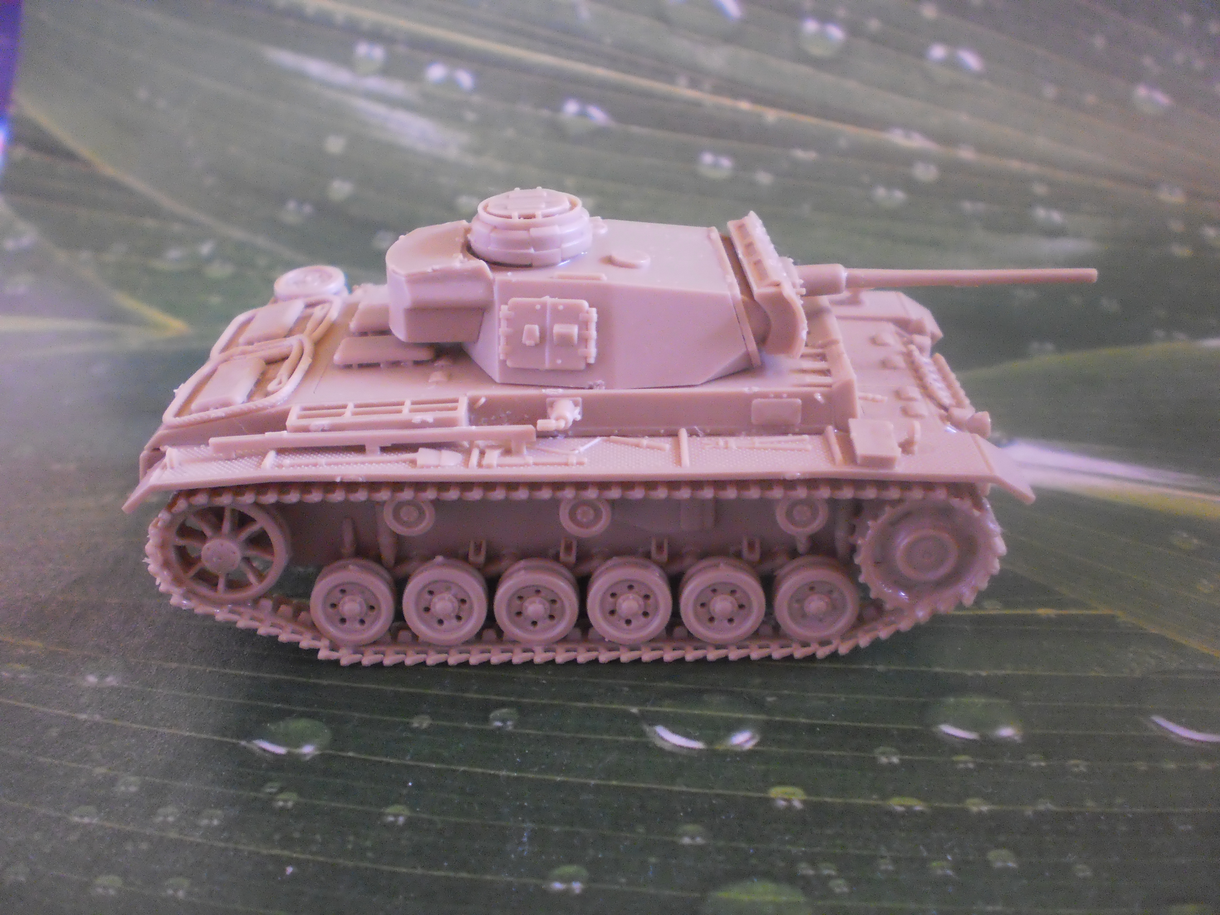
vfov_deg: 39.7
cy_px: 458
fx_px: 1269
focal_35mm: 36
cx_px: 610
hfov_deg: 51.4
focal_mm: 6.3
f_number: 3.1
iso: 400
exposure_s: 1/6
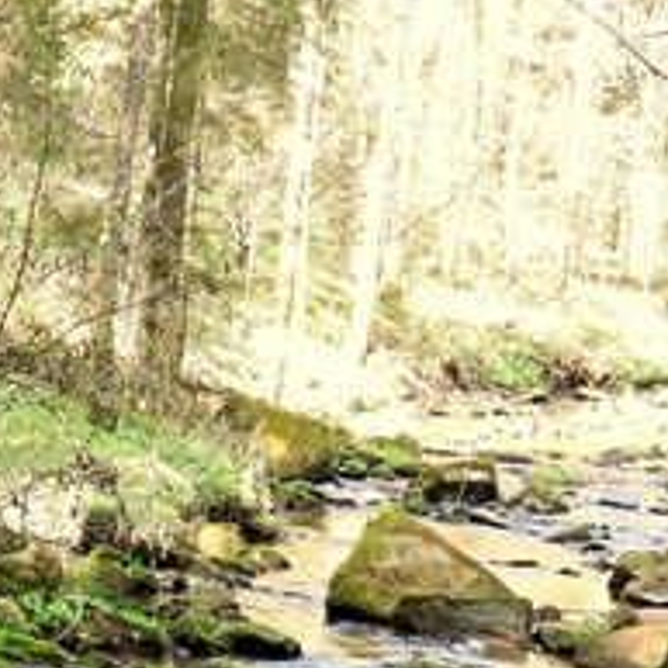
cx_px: 519
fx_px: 4388
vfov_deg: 8.4
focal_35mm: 201
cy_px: 1243
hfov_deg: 8.7
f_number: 3.5
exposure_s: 1/30
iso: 100
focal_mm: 9.8
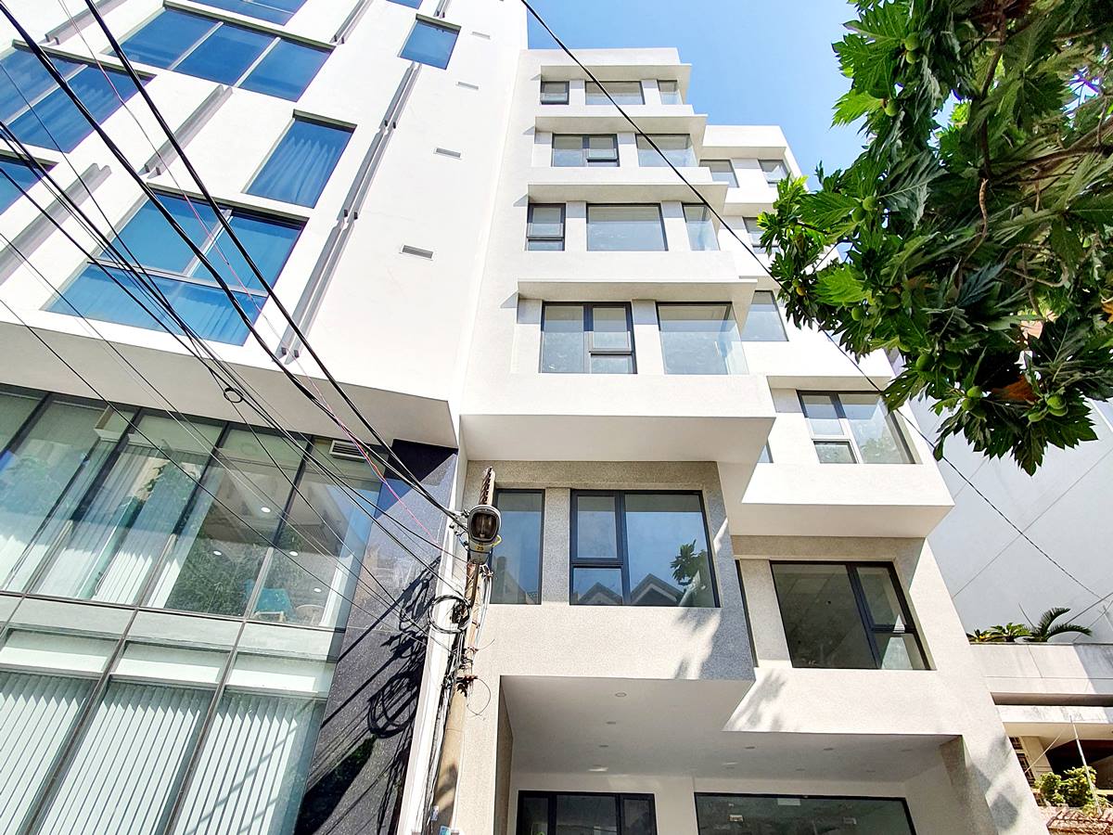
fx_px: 418
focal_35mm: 13
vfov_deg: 89.9
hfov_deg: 106.2
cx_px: 556
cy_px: 418
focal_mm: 1.8
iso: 50
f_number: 2.2
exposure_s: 1/556
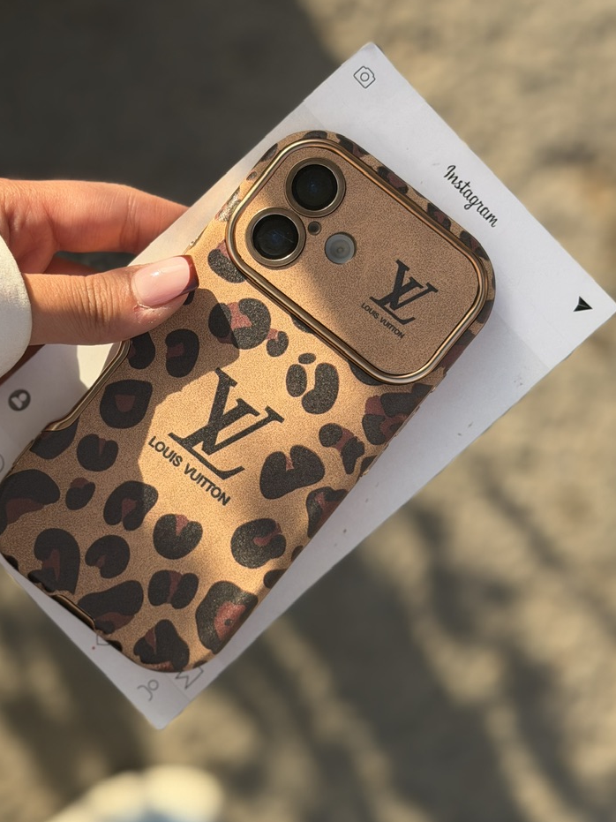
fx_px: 1566
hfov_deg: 22.2
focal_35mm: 66
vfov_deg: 29.4
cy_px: 419
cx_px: 215
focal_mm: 6.76
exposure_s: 1/1330
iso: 80
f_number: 1.78
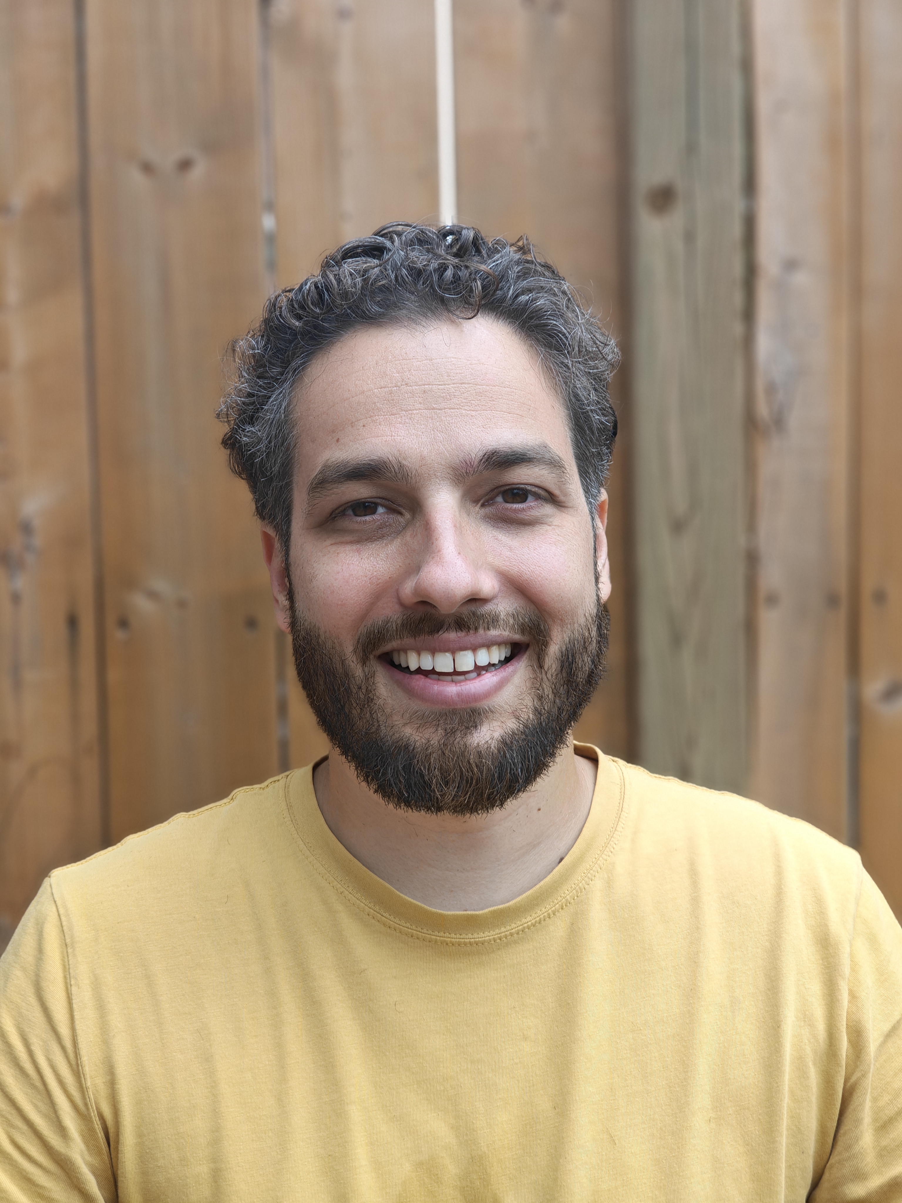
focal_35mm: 47
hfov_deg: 30.9
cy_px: 602
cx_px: 451
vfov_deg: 40.4
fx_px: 1633
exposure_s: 1/200
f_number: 4.5
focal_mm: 7.1
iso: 125
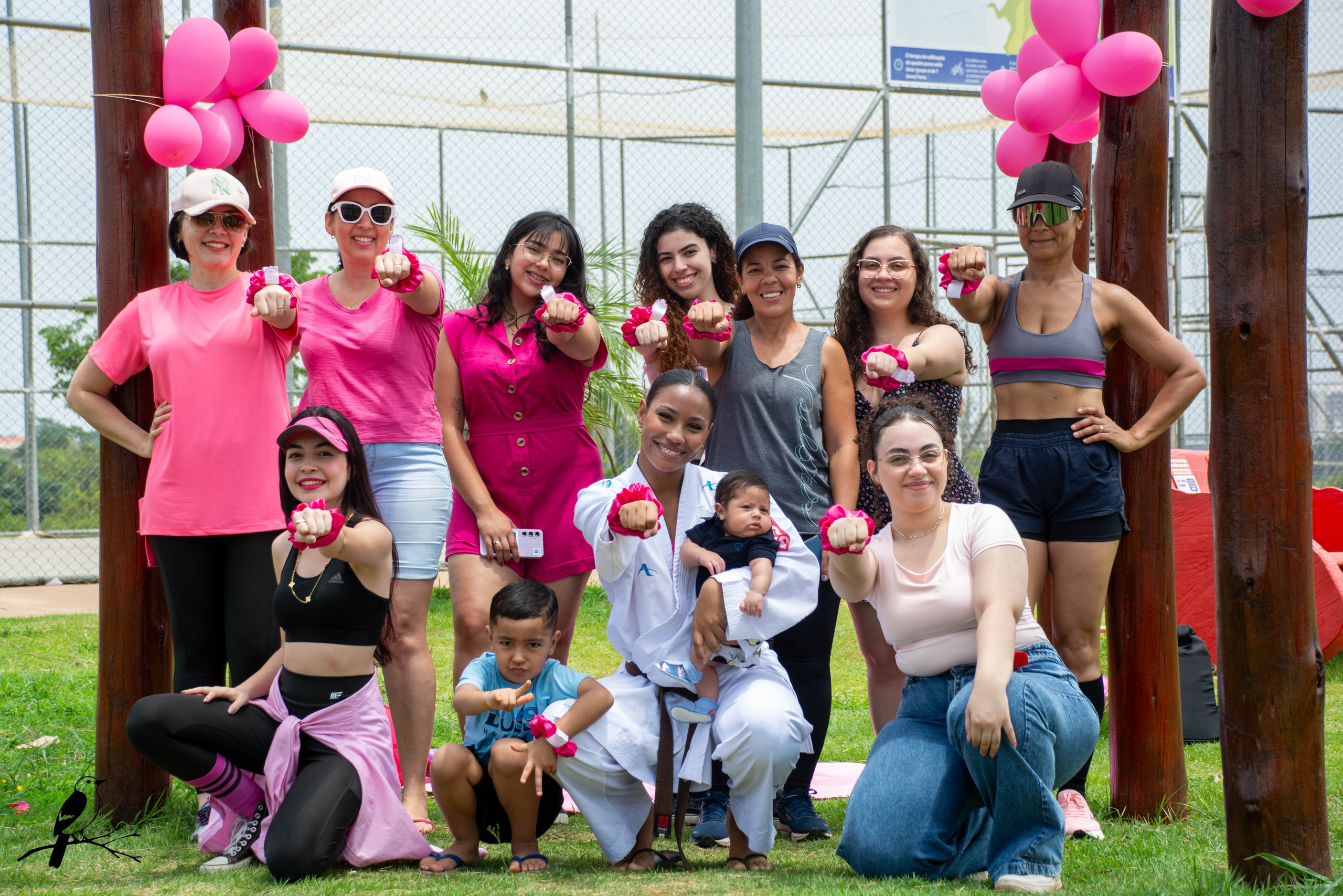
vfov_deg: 14.7
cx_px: 672
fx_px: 3469
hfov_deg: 21.9
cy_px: 448
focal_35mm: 93
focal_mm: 62
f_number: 5.6
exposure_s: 1/400
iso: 200
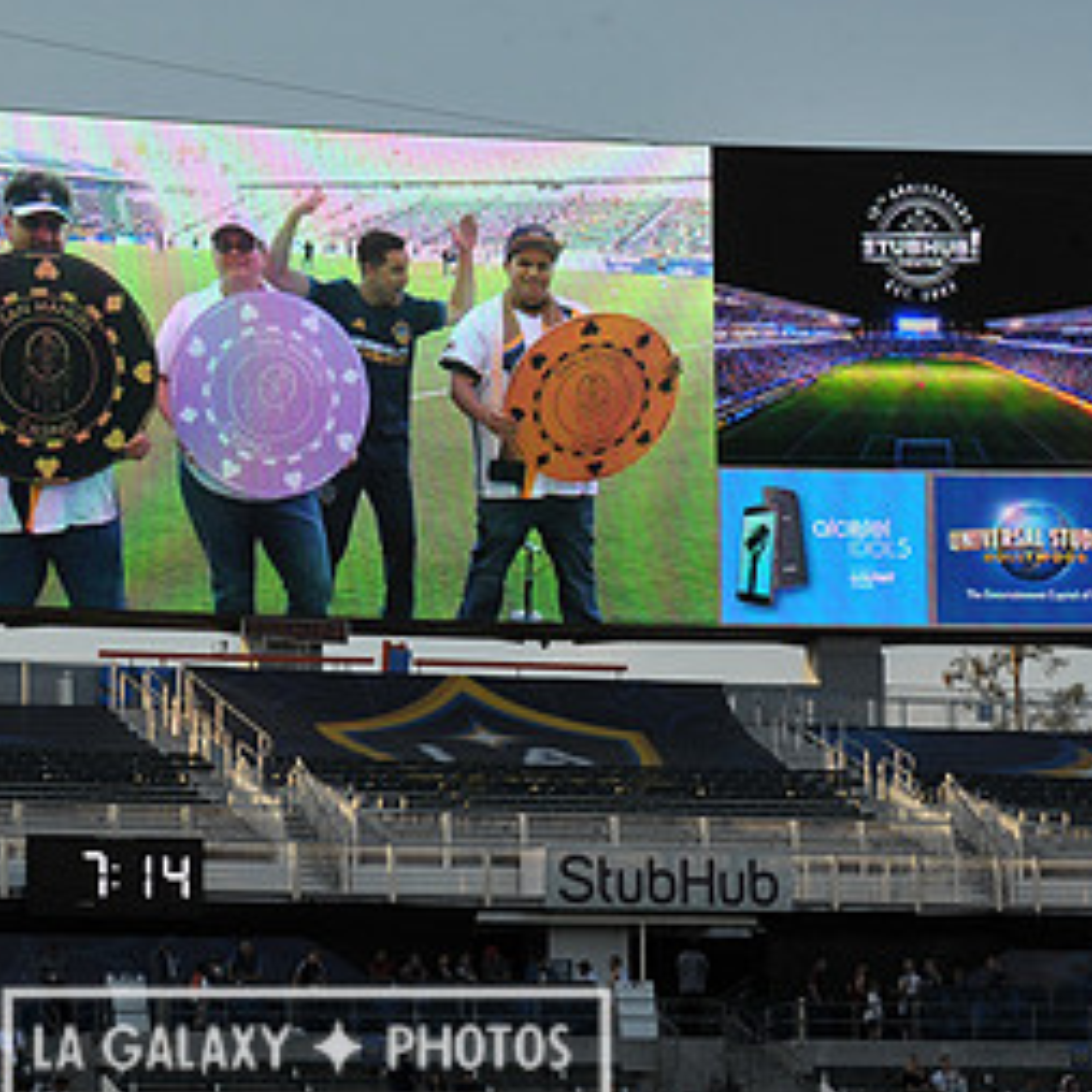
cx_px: 305
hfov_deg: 9.5
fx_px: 6567
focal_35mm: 184
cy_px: 400
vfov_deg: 9.5
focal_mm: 95
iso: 400
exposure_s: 1/500
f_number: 11
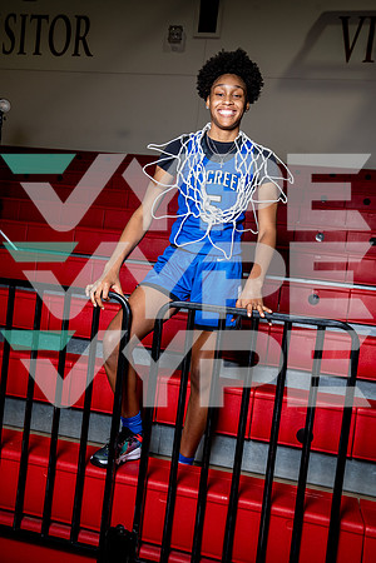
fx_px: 533
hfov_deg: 38.9
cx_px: 188
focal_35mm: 34
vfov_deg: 55.8
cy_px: 282
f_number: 6.3
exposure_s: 1/250
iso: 320
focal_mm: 34
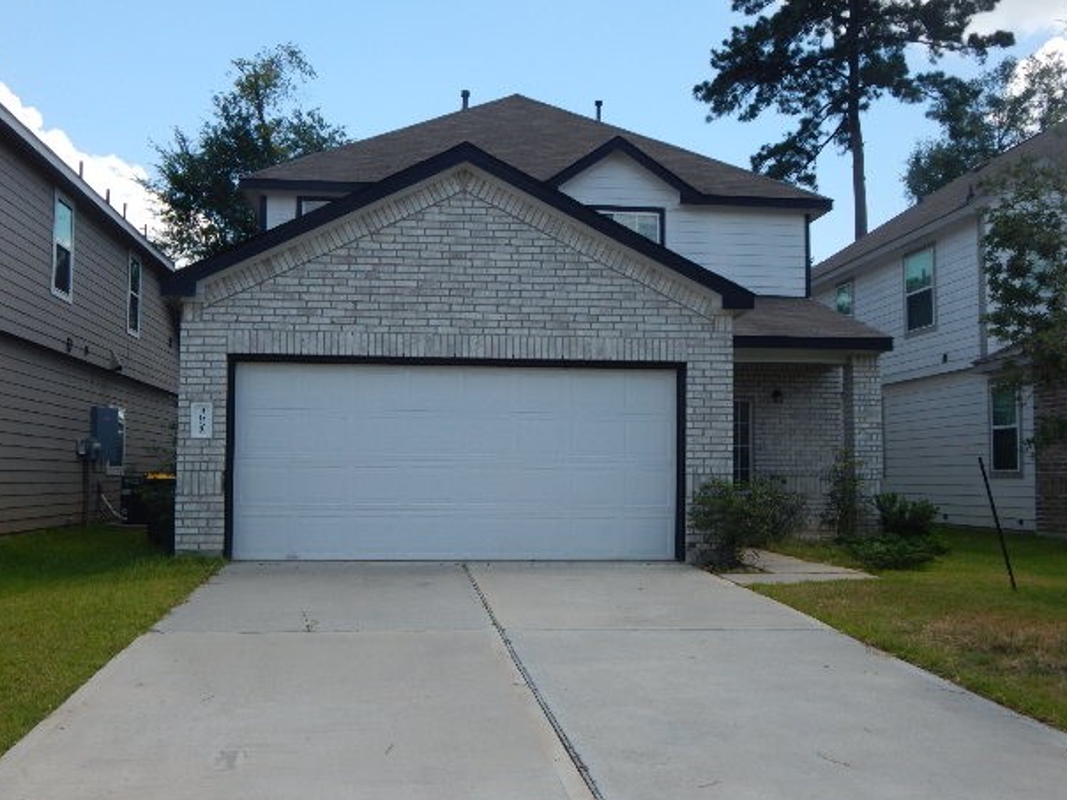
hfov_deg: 51.4
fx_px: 1110
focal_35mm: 36
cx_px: 525
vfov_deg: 39.7
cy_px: 394
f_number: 3.3
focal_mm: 6.1
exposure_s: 1/800
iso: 125
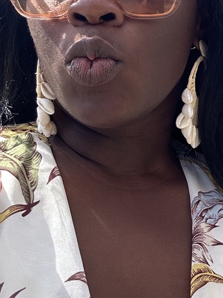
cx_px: 245
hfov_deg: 20.9
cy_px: 90
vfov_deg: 28.7
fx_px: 576
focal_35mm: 67
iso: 25
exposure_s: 1/286
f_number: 1.9
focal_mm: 2.69
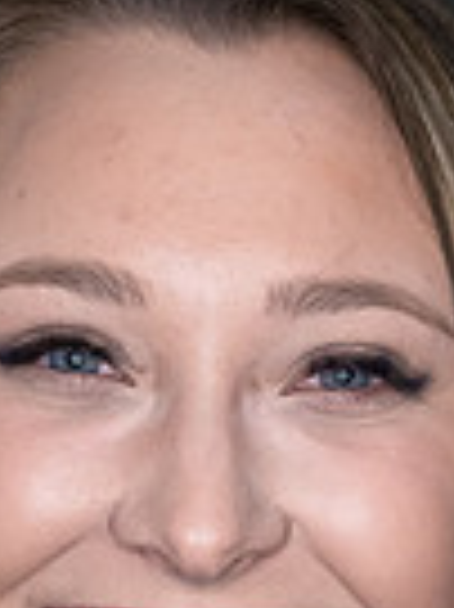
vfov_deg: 7.2
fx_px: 4764
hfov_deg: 5.5
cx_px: 207
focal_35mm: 272
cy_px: 743
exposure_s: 1/400
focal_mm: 85
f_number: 3.5
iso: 2000
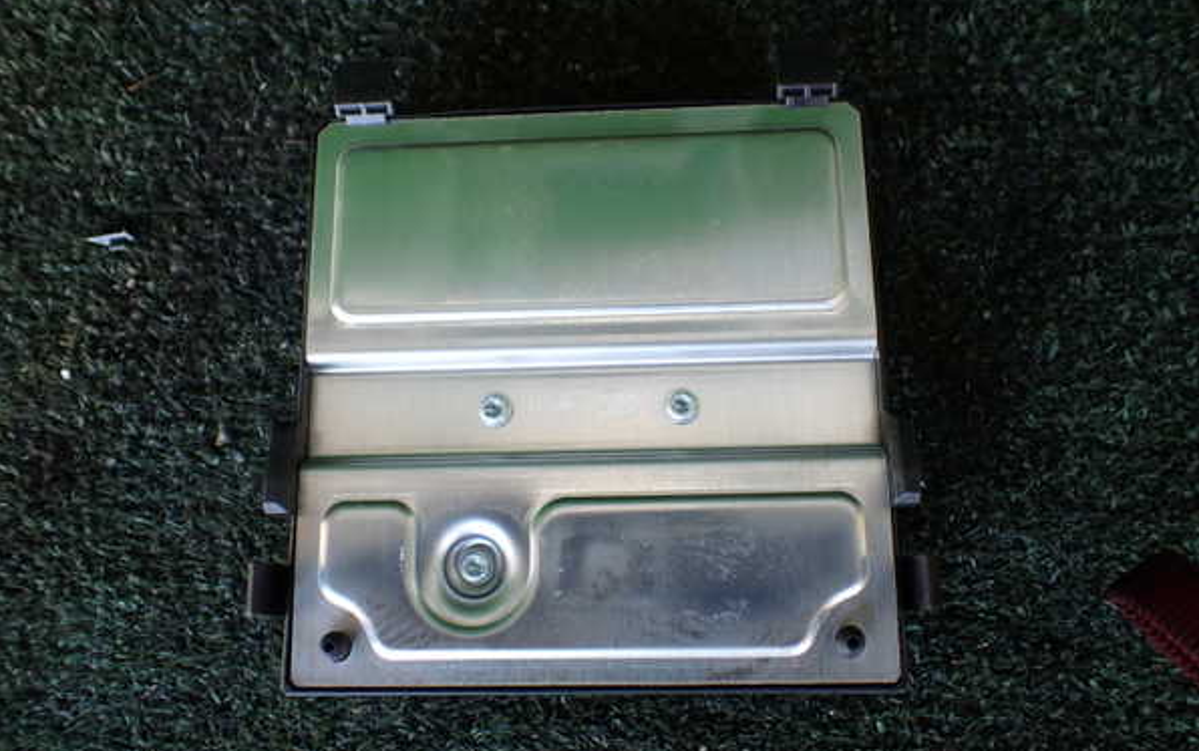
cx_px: 600
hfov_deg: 59.6
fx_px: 1046
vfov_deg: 39.5
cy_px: 381
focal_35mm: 32
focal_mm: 5.4
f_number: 2.3
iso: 125
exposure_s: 1/125
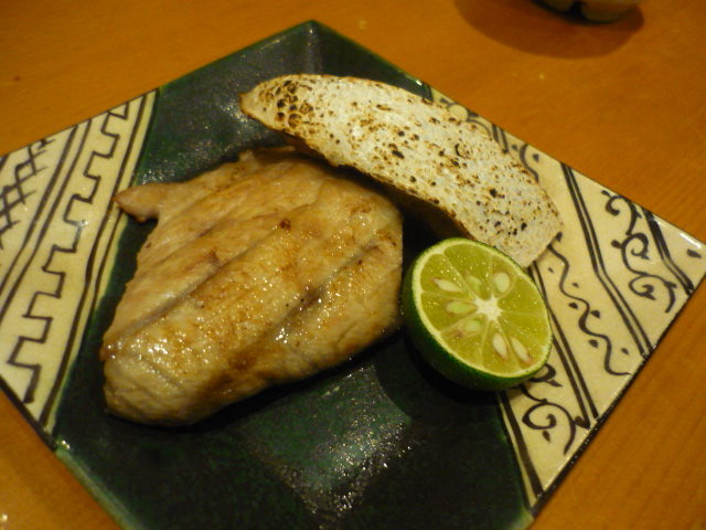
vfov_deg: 42.9
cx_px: 353
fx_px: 673
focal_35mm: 33
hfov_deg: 55.4
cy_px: 265
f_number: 2.8
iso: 400
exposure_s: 1/25
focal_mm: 5.5
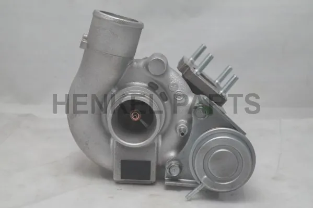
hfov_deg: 27.0
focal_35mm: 75
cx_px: 156
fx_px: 652
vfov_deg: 18.2
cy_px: 104
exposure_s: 1/160
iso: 1250
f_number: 5.6
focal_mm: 50
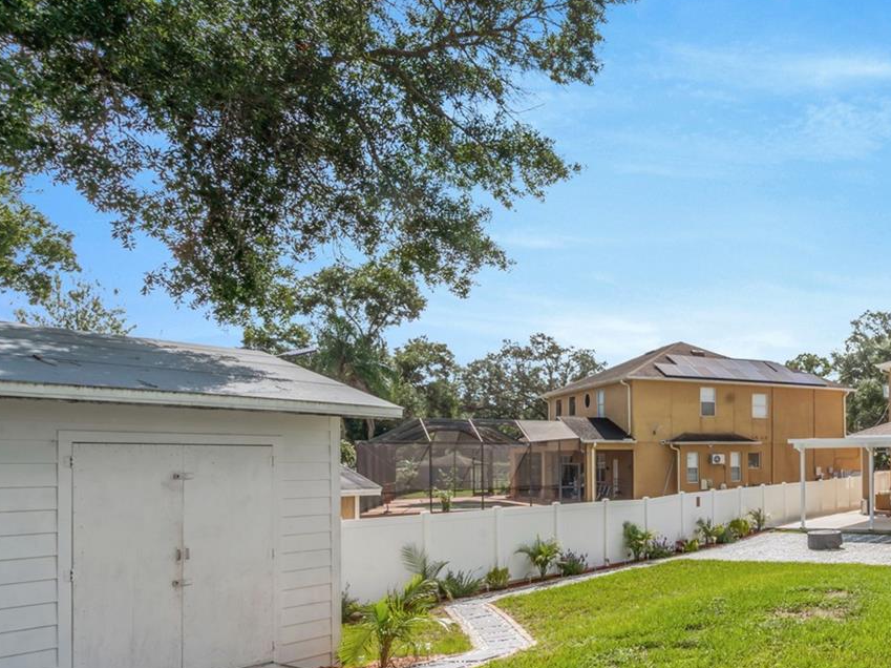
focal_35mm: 29
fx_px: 746
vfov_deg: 47.2
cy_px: 461
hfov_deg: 53.3
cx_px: 815
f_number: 16
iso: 100
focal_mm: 16
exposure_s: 1/125
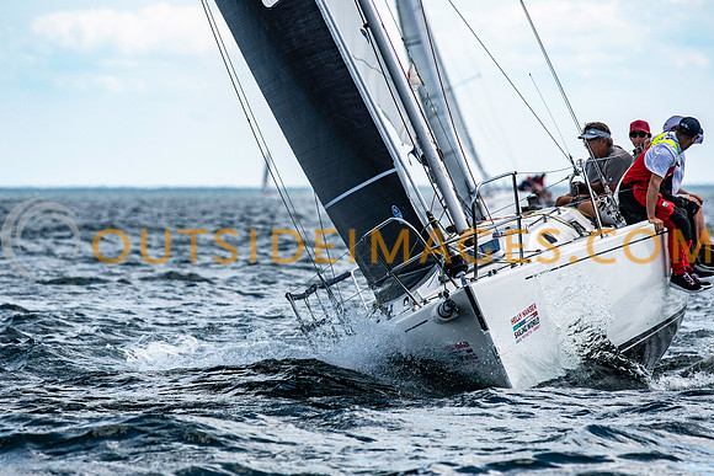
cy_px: 238
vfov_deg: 3.0
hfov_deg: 4.5
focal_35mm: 460
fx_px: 9123
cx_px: 357
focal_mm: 300
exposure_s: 1/2000
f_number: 5.6
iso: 320
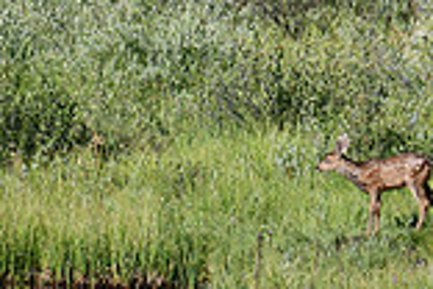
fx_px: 20157
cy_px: 135
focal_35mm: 1676
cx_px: 530
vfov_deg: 0.8
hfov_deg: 1.2
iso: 200
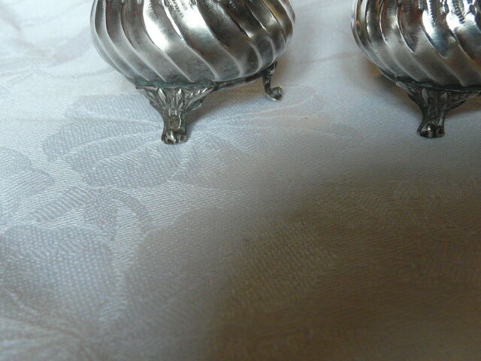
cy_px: 180
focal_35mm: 46
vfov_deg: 31.5
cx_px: 240
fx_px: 639
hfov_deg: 41.2
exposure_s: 1/20
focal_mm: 4.7
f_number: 2.8
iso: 200
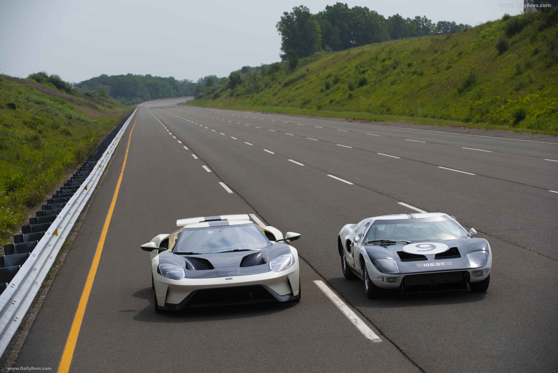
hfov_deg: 19.4
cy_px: 186
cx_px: 279
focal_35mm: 105
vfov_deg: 13.1
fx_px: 1628
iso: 400
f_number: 6.3
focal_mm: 105
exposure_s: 1/3200
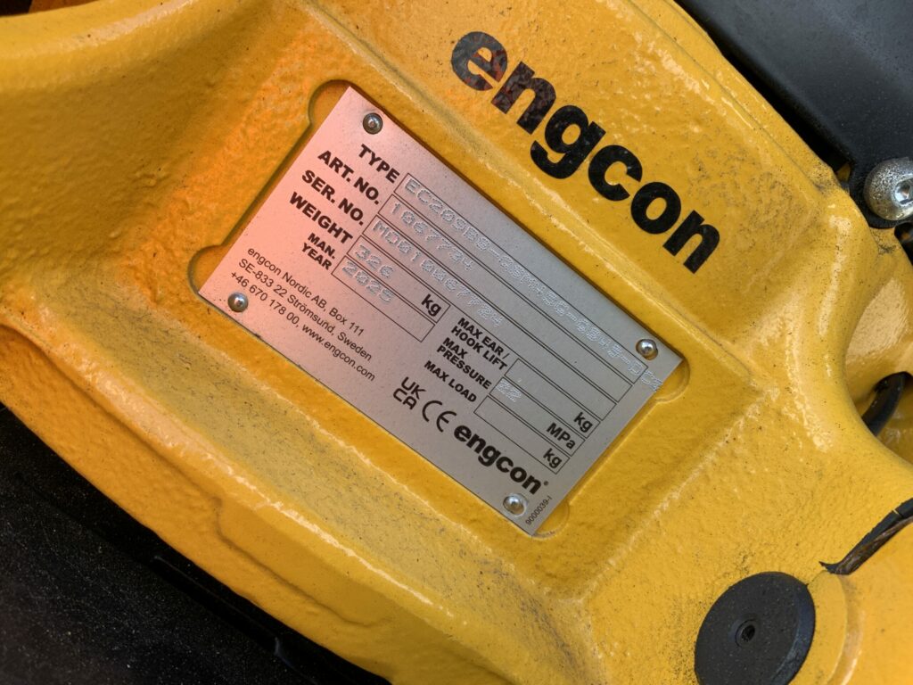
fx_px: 765
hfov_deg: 61.7
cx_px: 456
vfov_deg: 48.2
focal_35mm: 29
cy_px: 342
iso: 16
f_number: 1.8
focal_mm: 3
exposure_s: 1/135
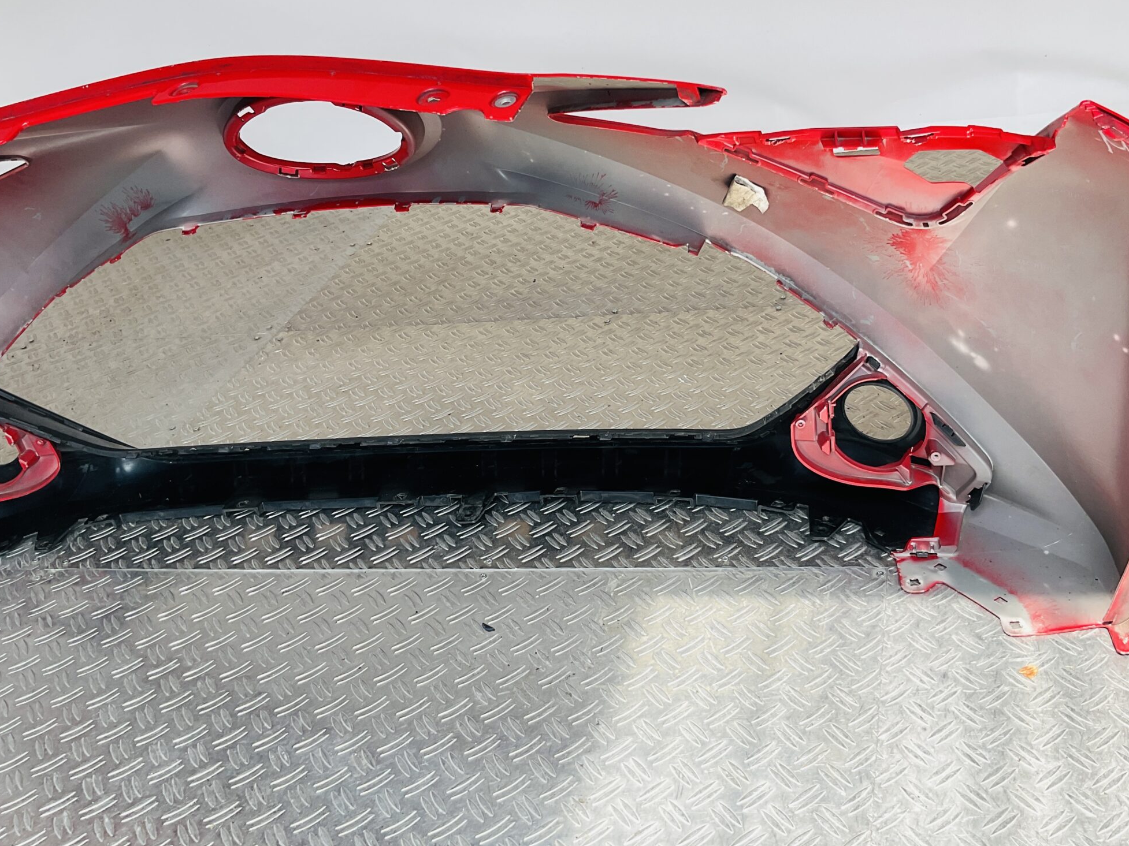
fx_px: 1239
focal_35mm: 38
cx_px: 687
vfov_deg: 37.5
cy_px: 312
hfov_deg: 48.6
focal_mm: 3
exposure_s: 1/320
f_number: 1.8
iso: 16
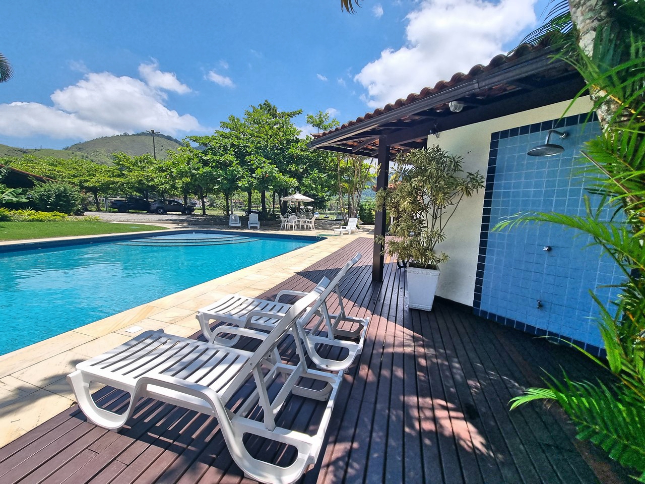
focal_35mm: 13
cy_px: 242
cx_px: 322
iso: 50
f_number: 2.2
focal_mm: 2.2
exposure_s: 1/1860
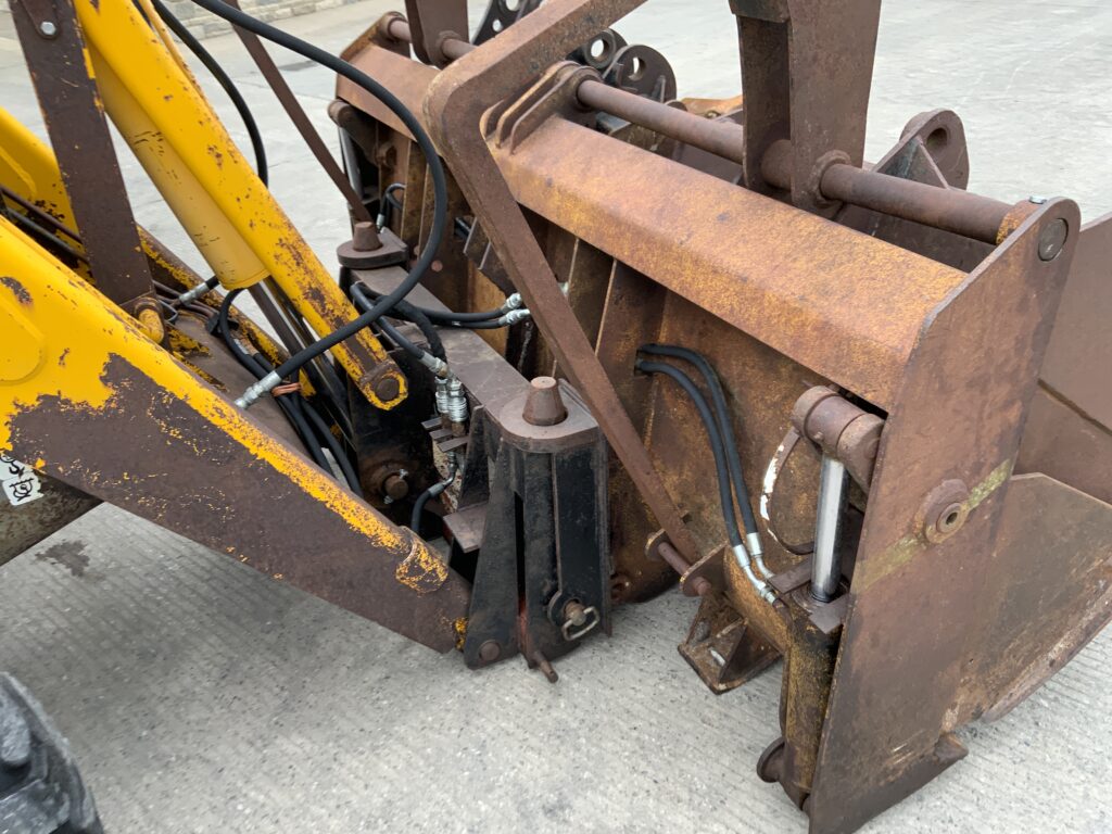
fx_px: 932
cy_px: 417
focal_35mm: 29
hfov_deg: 61.7
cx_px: 556
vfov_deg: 48.2
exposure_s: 1/231
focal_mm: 3
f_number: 1.8
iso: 16
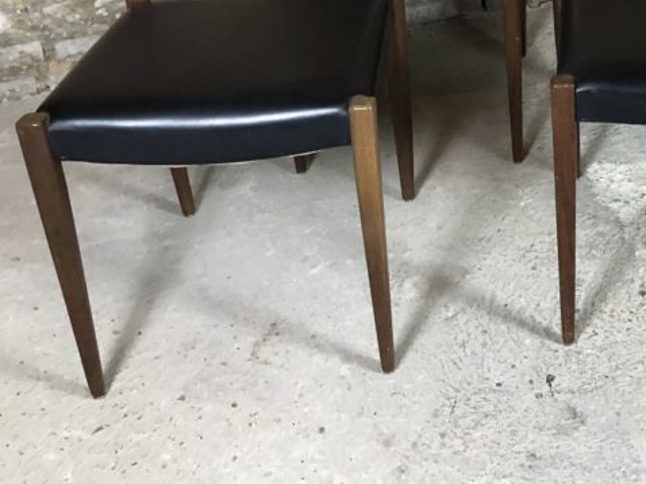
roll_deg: +0.2
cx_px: 657
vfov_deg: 23.2
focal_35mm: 60
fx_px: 1119
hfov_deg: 29.9
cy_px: -23
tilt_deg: -23.8
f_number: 1.8
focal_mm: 4
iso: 100
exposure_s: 1/13
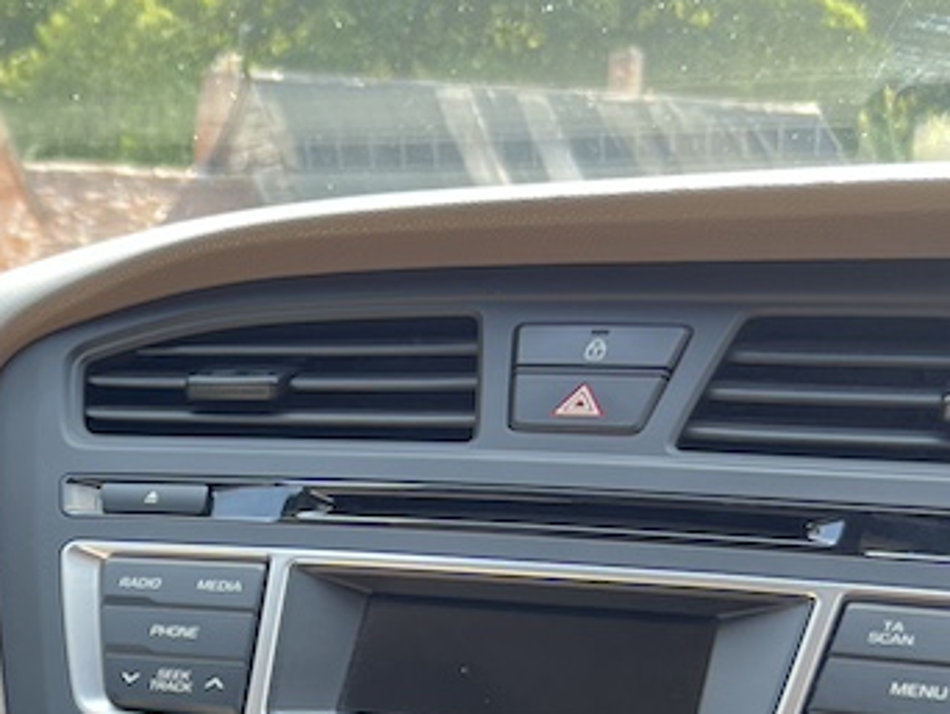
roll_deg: +0.1
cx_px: -150
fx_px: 2087
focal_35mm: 76
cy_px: 881
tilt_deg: -14.4
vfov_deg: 18.3
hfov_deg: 23.7
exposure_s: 1/121
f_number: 1.5
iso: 32
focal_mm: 5.7
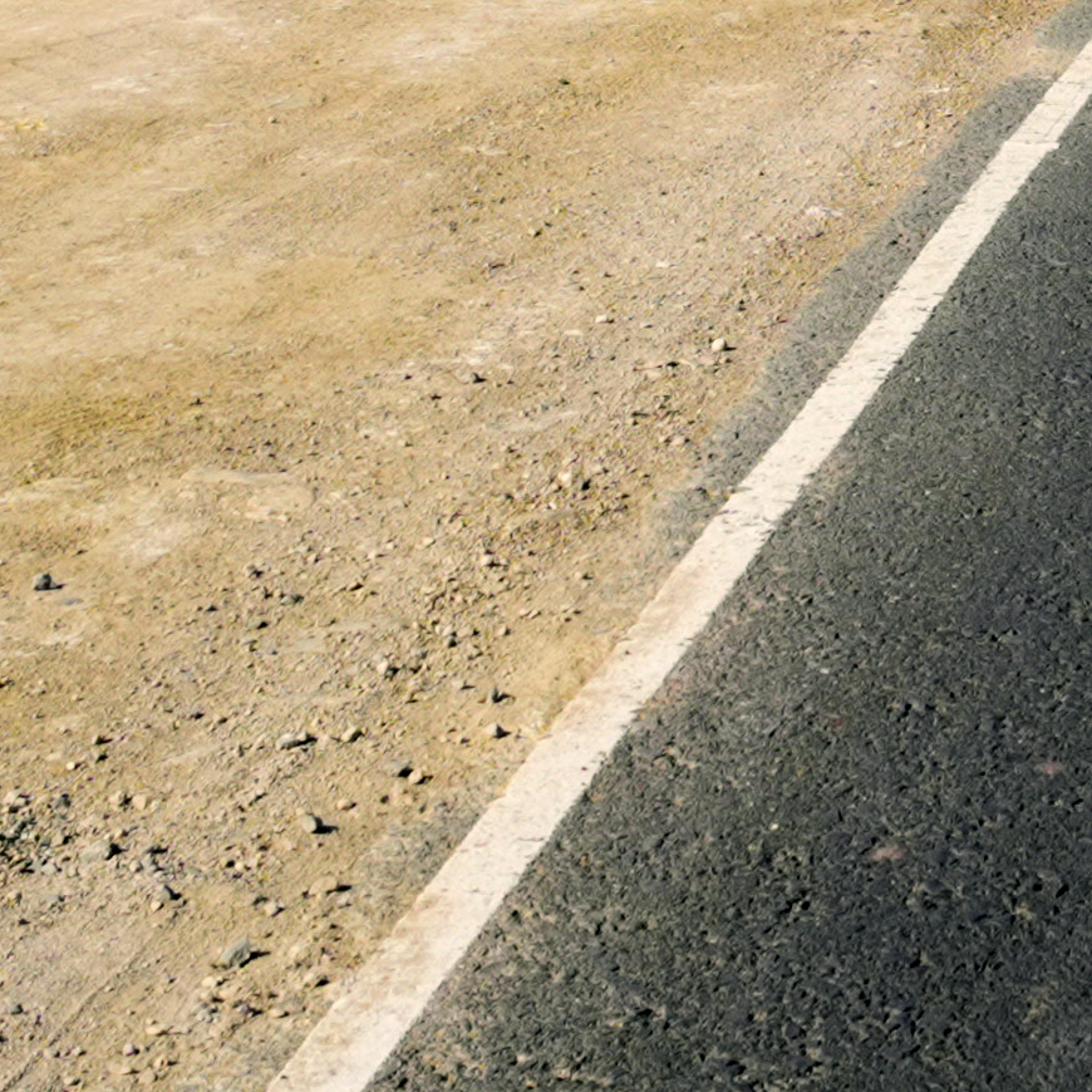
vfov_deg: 10.9
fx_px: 4640
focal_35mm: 130
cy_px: -1696
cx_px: 1705
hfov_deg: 12.7
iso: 200
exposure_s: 1/800
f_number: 6.3
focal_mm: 19
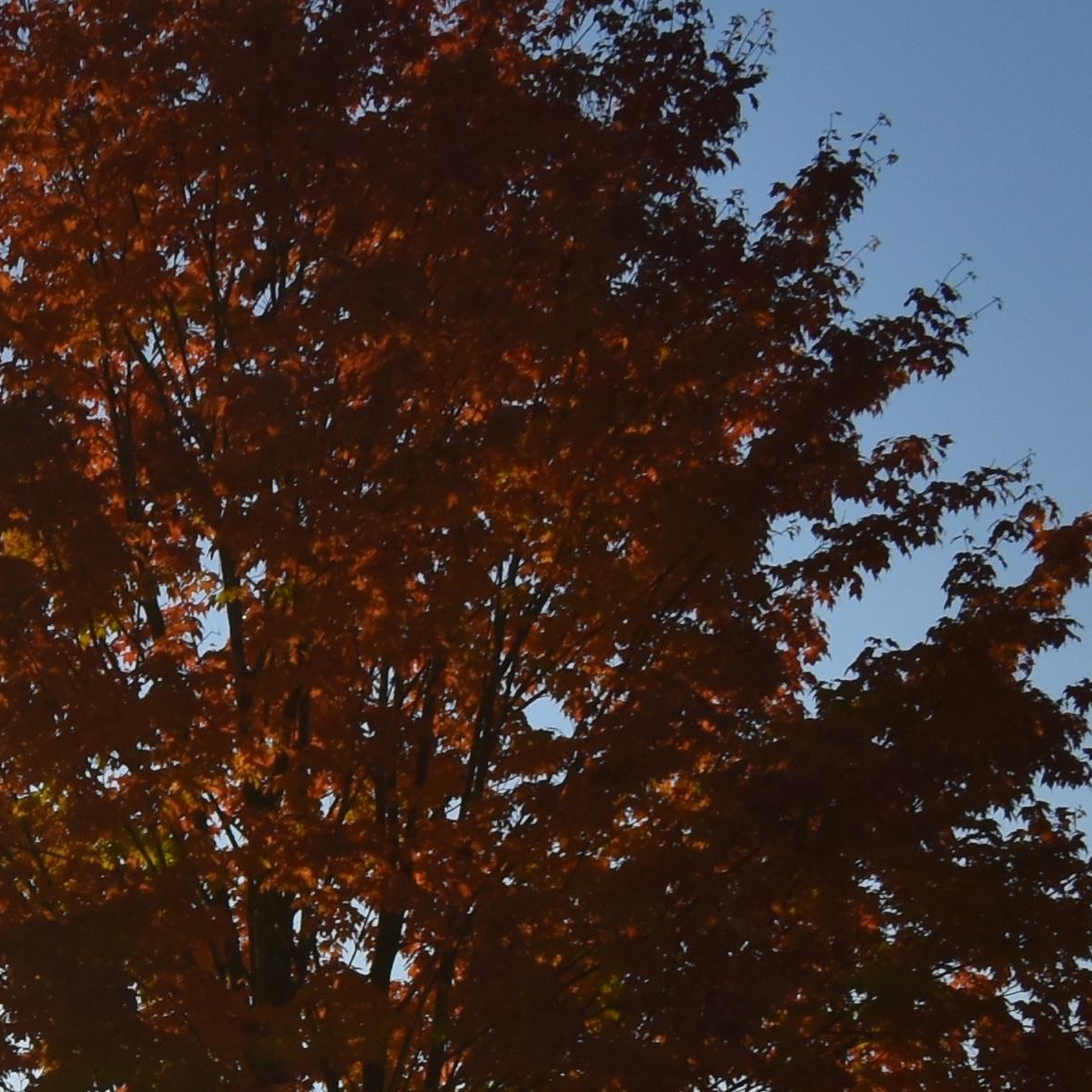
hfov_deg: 11.1
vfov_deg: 11.9
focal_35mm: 141
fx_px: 5032
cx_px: -1160
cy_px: 1556
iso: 100
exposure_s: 1/500
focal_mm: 22
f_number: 10
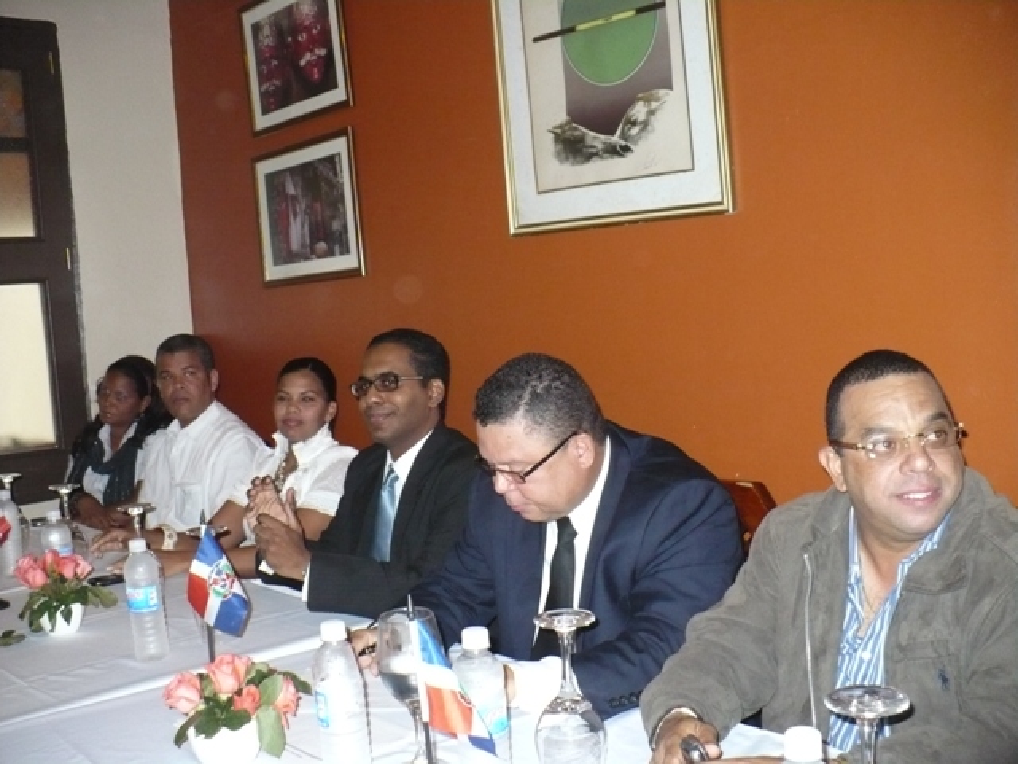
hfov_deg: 50.1
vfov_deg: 38.7
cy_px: 382
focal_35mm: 37
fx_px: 1088
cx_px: 509
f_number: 2.8
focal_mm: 6.1
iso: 400
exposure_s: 1/30
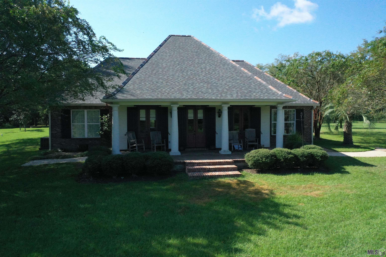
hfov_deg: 65.5
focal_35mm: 28
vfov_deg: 46.4
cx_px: 193
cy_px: 128
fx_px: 300
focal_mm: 10.26
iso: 1600
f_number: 2.8
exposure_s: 1/3200
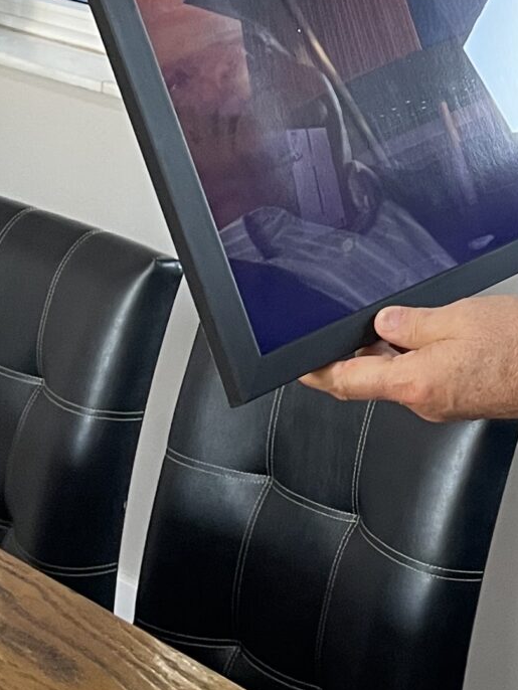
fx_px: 1934
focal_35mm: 97
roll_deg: -2.2
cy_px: -158
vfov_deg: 19.0
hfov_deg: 14.2
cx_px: 802
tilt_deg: -4.8
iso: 125
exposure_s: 1/64
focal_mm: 4.2
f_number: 1.6
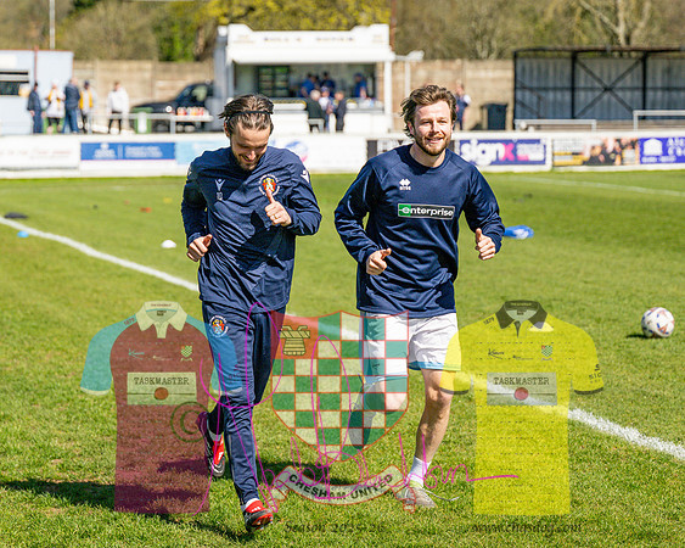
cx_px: 270
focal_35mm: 106
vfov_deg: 14.5
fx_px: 2156
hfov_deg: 18.0
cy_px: 189
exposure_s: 1/12800
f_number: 2.8
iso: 400
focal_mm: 72
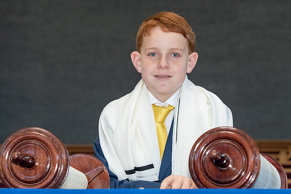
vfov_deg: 7.9
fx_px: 1408
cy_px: 92
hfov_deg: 11.8
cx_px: 165
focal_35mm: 174
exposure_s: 1/250
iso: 400
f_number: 5.6
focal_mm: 95
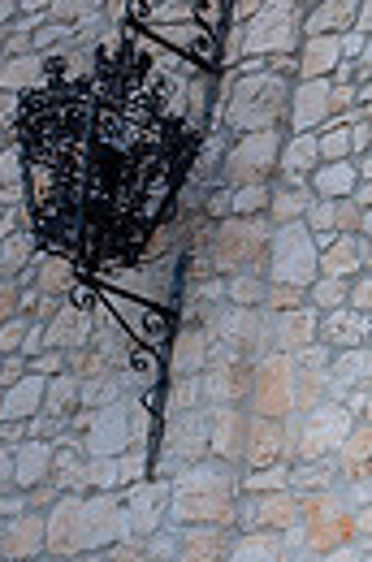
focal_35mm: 101
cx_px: 1237
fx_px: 1574
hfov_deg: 9.4
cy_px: 651
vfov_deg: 19.2
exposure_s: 1/500
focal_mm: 20
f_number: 2.8
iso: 125
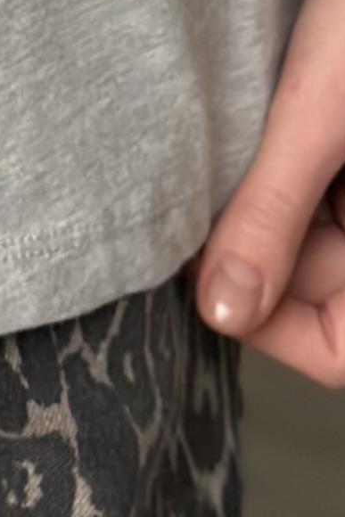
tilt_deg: -3.0
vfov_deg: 5.6
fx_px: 4985
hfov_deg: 3.9
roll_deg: +0.9
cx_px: -466
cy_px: -1009
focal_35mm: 347
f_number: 1.78
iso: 160
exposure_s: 1/60
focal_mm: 6.86
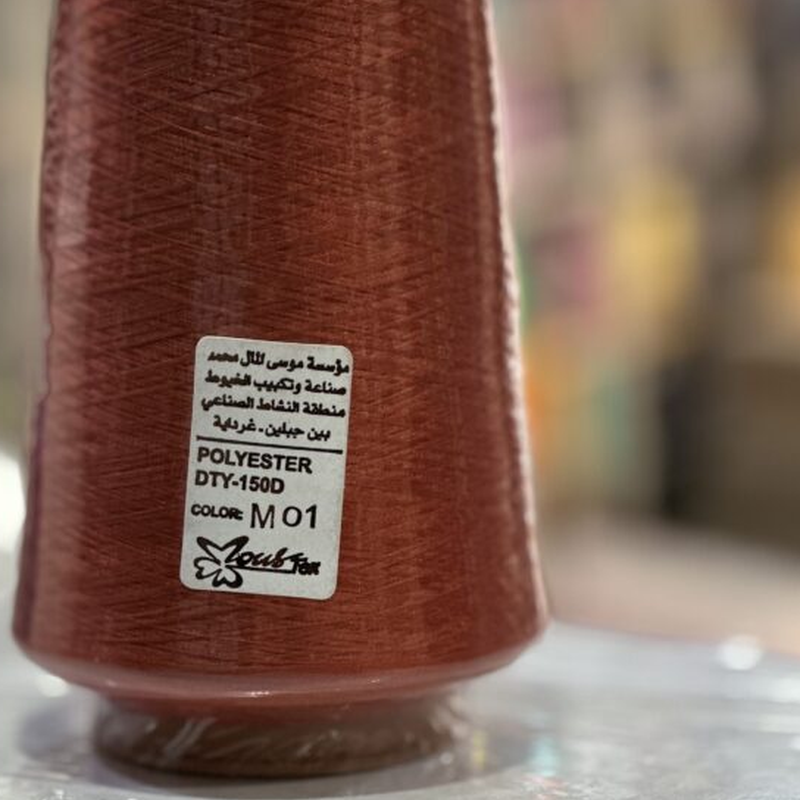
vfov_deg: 13.6
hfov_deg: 13.6
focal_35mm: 128
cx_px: 262
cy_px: 159
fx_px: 3347
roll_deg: +1.8
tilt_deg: -3.9
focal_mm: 9
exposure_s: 1/33
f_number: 2.8
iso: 160
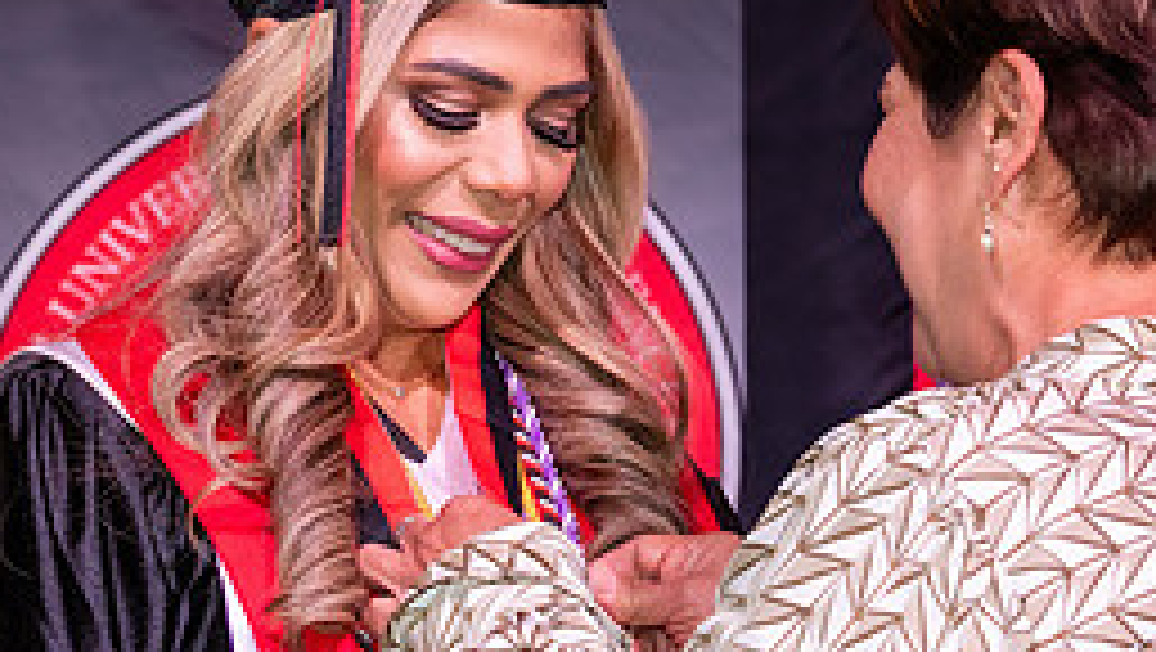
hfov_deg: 9.3
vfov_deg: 5.3
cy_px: 535
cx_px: 508
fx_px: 7086
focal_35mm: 231
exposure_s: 1/160
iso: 800
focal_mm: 70
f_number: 5.6
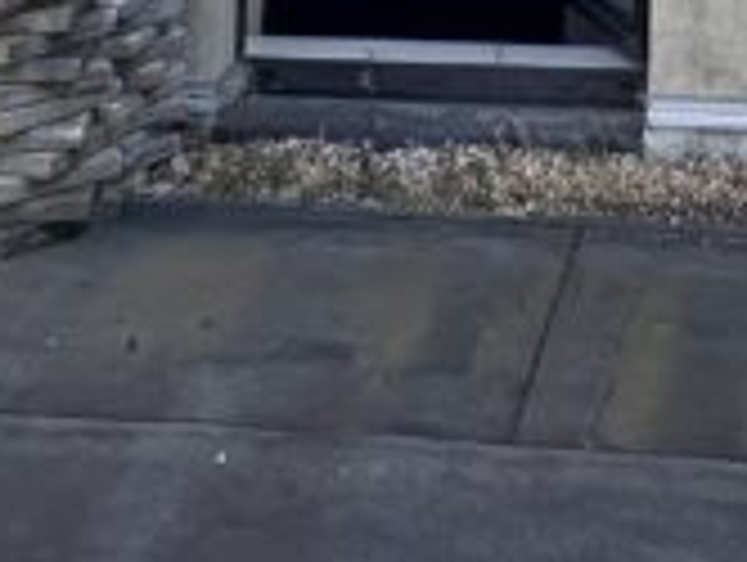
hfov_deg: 23.6
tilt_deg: +11.7
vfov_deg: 12.5
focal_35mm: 80
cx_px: 693
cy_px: -935
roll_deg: +0.4
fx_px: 1729
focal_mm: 1.57
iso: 32
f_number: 1.8
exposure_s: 1/348
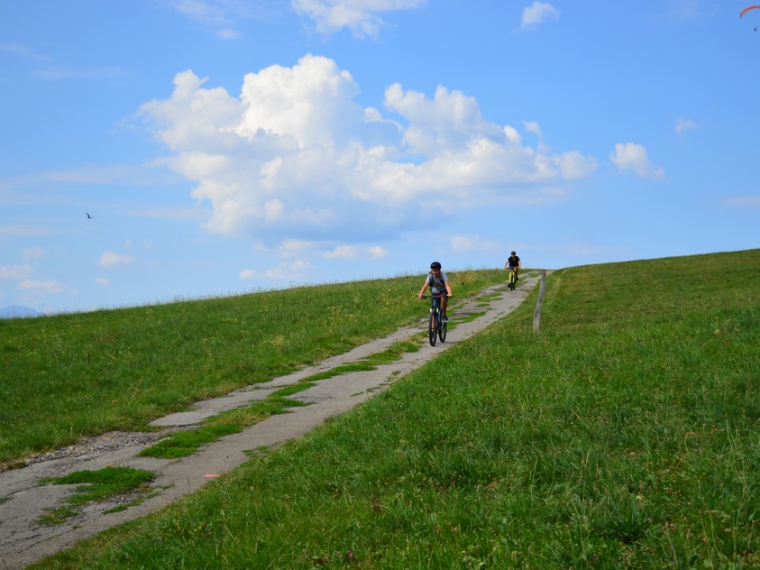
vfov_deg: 23.3
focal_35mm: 63
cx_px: 437
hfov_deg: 30.7
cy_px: 292
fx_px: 1383
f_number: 4.8
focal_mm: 36
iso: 200
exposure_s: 1/1600
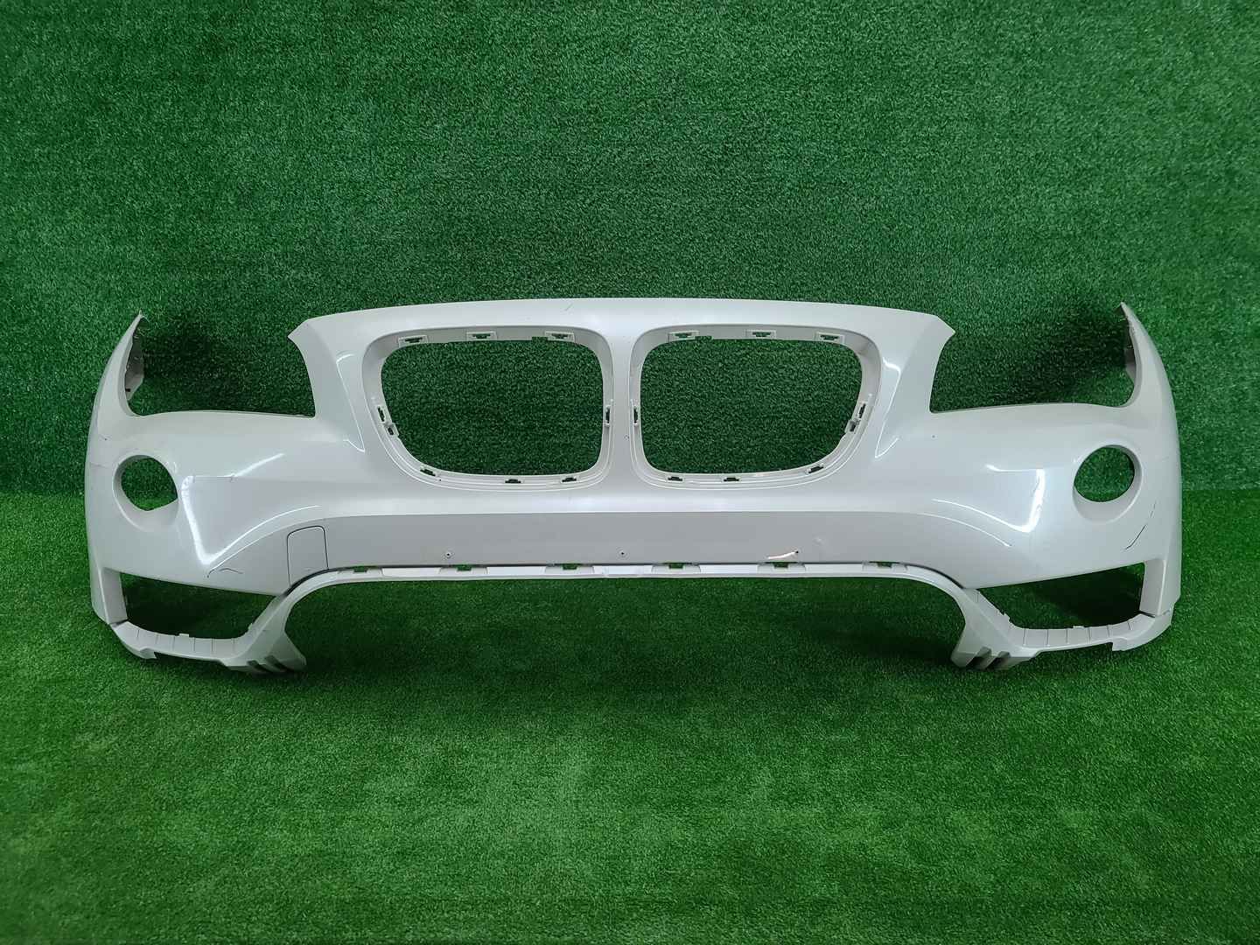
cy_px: 472
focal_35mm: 26
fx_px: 946
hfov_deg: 67.3
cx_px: 630
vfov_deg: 53.1
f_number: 1.8
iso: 67
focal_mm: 5.4
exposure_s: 1/50
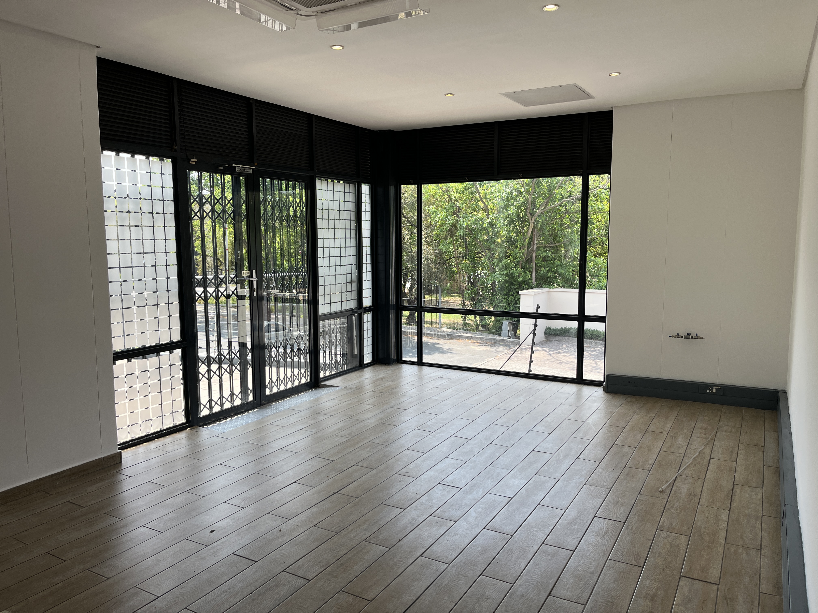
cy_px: 306
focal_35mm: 26
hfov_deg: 67.3
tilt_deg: -6.9
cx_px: 409
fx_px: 614
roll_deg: -0.6
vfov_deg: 53.1
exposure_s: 1/631
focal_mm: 5.1
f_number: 1.6
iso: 50
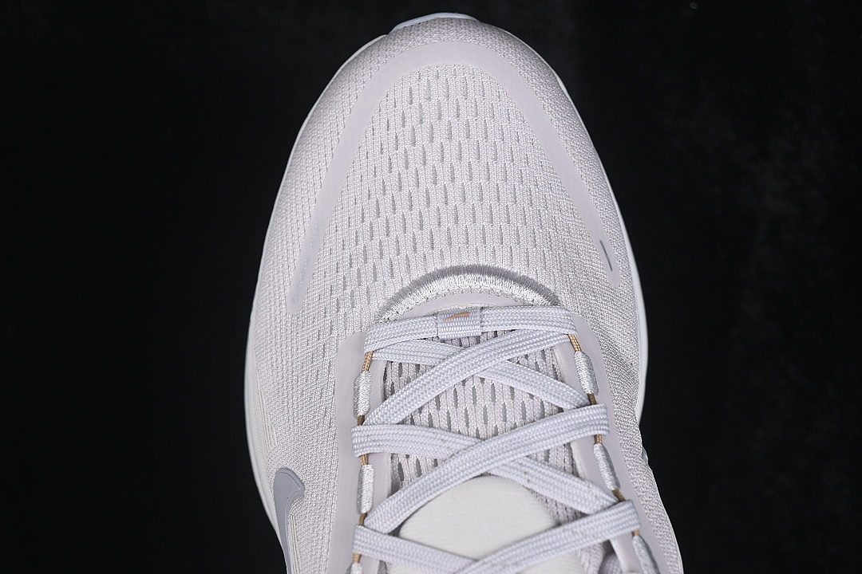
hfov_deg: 27.0
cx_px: 431
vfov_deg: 18.2
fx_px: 1796
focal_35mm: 75
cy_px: 287
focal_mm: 50
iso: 160
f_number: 7.1
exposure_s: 1/80
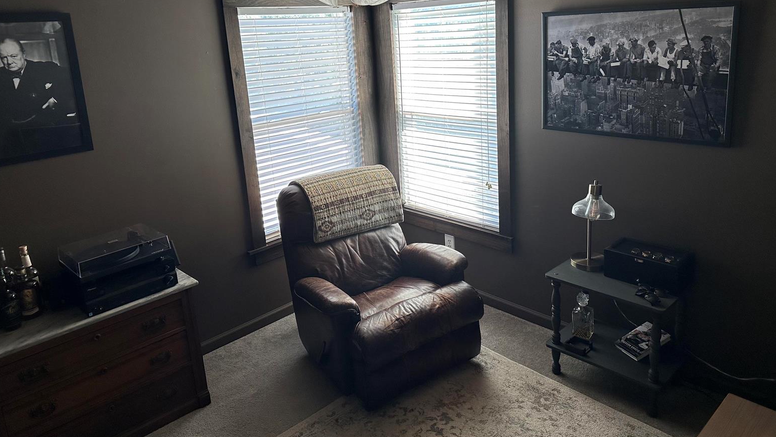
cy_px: 157
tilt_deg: -14.7
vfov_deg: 42.5
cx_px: 394
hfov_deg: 69.8
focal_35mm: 27
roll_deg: +2.8
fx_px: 556
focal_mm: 6.86
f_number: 1.78
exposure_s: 1/121
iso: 125
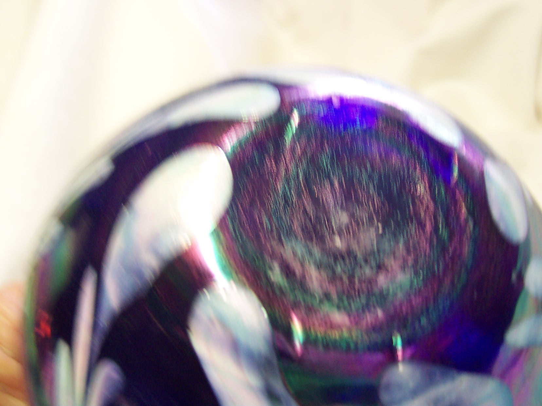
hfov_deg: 50.1
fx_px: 579
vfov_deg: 38.7
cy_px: 203
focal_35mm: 37
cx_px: 271
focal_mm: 5.6
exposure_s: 1/30
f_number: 2.8
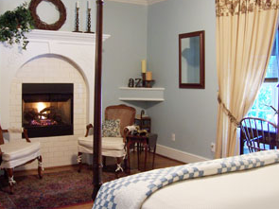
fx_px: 354
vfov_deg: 32.7
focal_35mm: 44
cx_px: 156
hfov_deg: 42.9
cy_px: 83
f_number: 3
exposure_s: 1/4
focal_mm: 6
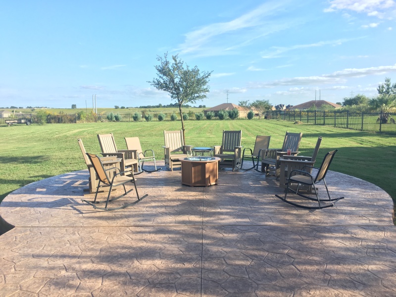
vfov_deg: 48.2
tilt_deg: -6.0
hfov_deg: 61.7
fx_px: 332
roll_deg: +1.2
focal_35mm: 29
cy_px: 148
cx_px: 198
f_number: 2.2
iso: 25
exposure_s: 1/437
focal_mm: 4.15
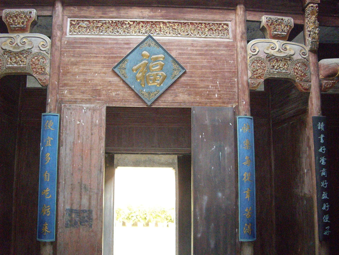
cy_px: 128
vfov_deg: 37.7
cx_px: 170
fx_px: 372
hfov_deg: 49.0
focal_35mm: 38
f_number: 2.8
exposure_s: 1/40
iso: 800
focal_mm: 7.9
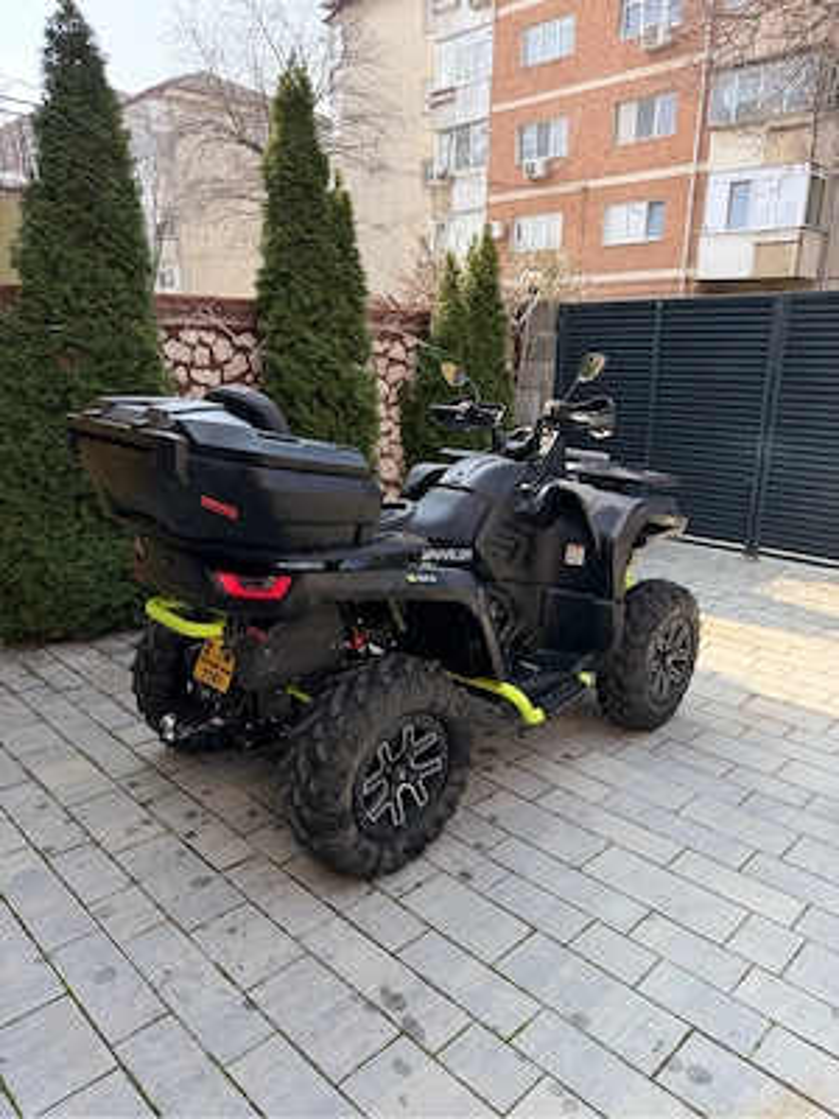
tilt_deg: -14.9
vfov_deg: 71.6
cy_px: 560
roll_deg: -0.7
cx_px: 420
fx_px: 776
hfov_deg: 56.8
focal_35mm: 24
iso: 80
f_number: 1.78
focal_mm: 6.76
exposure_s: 1/1192
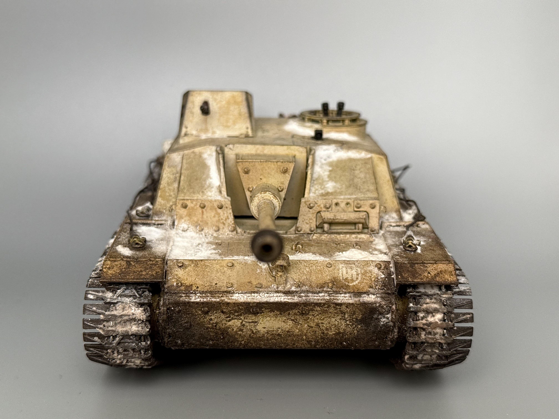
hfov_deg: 39.7
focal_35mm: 48
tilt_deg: -18.6
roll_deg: -1.2
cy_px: 210
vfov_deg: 30.3
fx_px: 775
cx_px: 280
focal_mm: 6.76
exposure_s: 1/169
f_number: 1.78
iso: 64
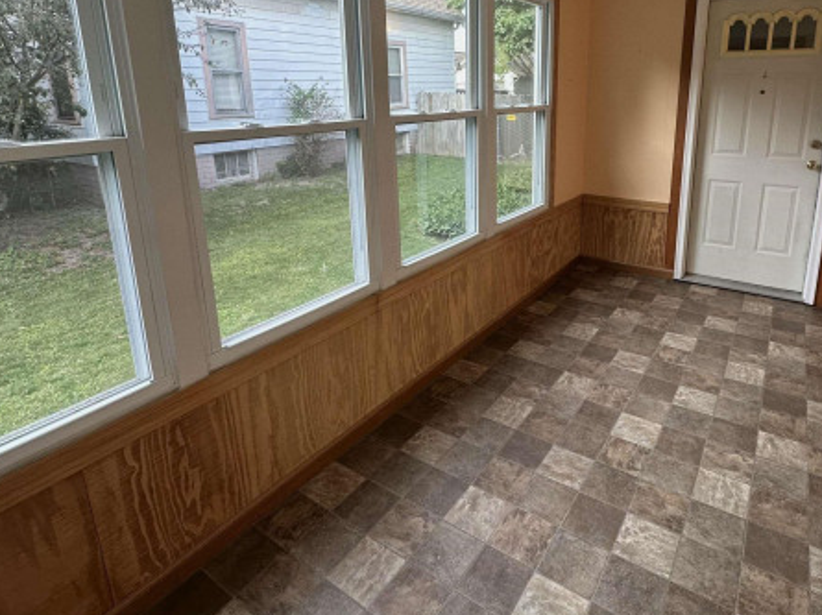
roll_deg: +0.3
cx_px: 487
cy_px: 201
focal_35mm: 21
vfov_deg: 61.7
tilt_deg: -12.6
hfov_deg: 78.3
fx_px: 498
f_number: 2.2
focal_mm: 2.22
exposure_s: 1/120
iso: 100
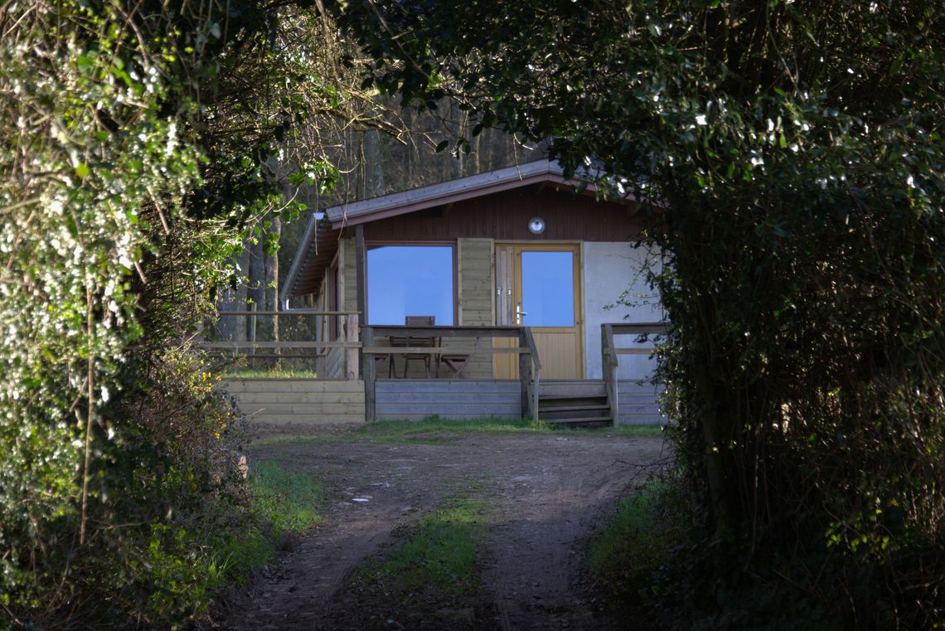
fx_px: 3545
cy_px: 316
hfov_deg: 15.2
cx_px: 472
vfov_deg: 10.2
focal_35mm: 135
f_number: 5.6
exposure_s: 1/100
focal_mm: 135
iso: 400
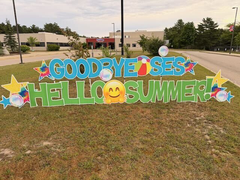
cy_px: 90
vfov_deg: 56.8
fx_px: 166
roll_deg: +1.1
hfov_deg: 71.6
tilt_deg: -13.5
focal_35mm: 24
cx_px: 120
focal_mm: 6.76
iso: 100
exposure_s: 1/898
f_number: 1.78
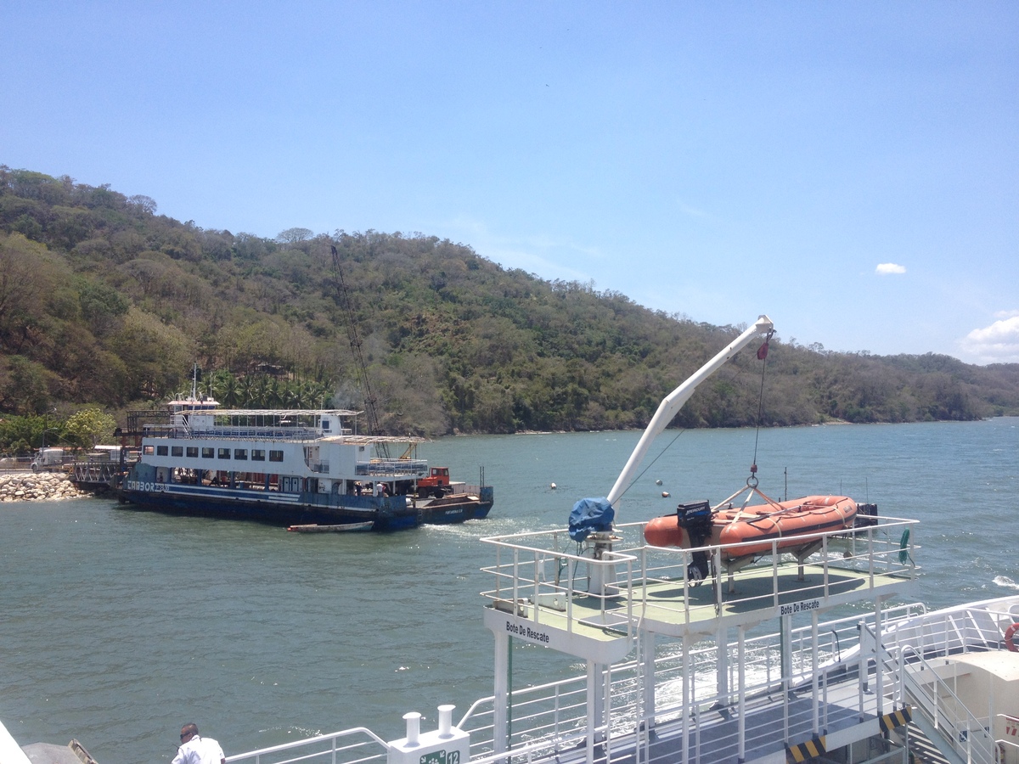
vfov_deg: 40.7
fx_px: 1030
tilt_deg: +0.7
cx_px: 510
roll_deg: +1.3
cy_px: 382
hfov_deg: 52.6
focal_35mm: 35
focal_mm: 4.28
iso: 50
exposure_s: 1/1493
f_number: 2.4
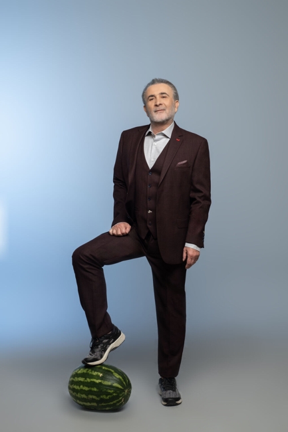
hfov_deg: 23.4
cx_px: 144
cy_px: 216
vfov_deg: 34.5
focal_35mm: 58
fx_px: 696
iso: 640
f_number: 8
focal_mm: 38.8
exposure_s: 1/125
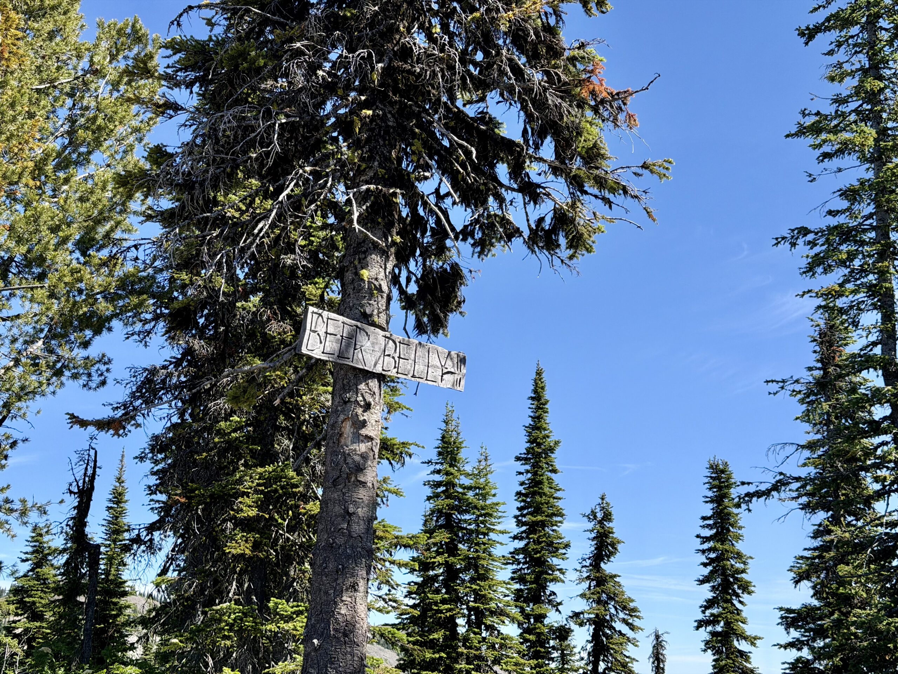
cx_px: 449
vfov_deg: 30.3
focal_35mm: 48
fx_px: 1245
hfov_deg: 39.7
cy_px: 337
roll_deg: -1.1
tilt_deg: +15.4
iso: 64
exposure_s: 1/2667
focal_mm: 6.76
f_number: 1.78
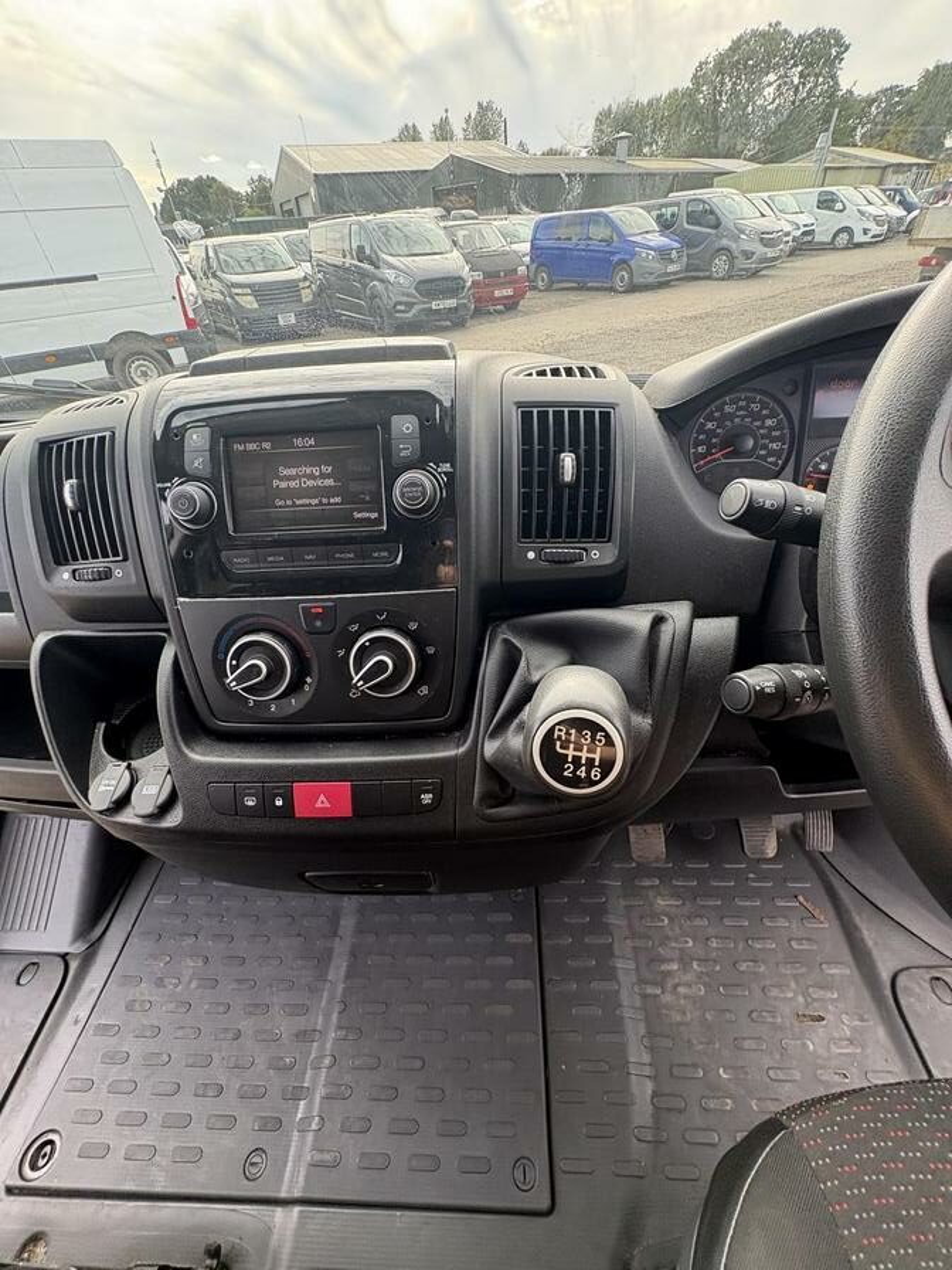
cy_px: 635
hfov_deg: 85.7
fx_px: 513
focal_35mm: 14
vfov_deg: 102.1
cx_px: 476
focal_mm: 2.22
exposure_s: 1/137
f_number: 2.2
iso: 125
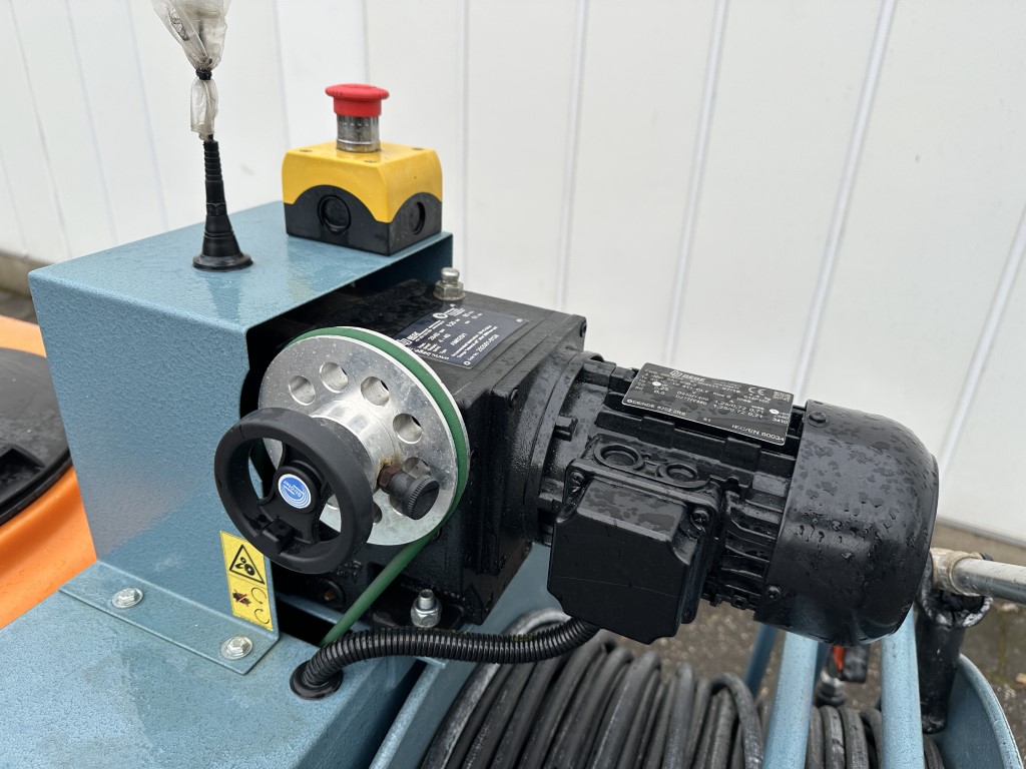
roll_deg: -2.7
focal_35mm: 24
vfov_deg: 56.8
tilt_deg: -25.3
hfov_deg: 71.6
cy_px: 384
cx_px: 513
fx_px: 711
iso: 80
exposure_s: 1/475
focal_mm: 6.86
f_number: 1.78
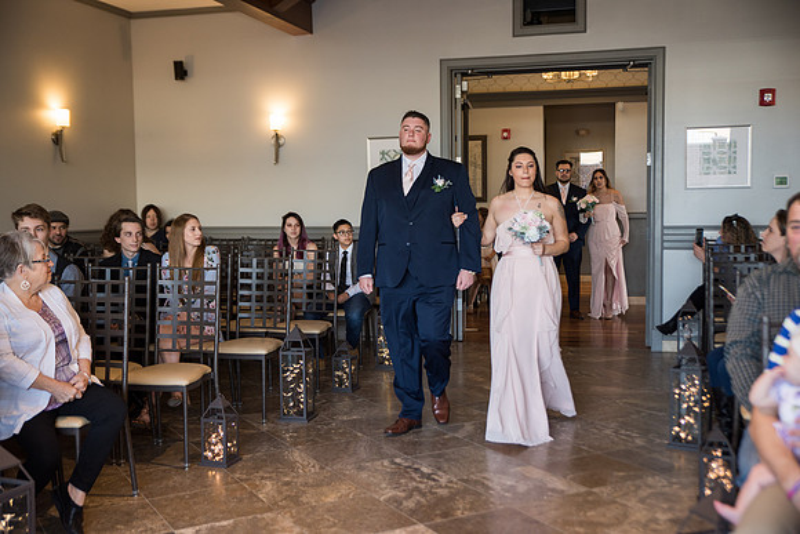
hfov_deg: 48.4
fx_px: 889
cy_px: 267
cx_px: 400
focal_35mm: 40
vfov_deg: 33.4
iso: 500
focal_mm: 40
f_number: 2.8
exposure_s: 1/200
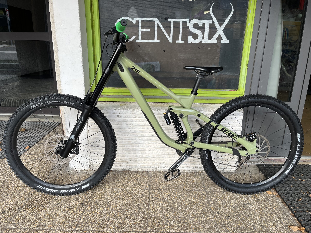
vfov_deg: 53.1
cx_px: 156
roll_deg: -1.0
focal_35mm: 26
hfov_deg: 67.3
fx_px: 234
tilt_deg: -17.3
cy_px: 116
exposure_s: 1/292
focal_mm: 5.1
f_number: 1.6
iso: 40
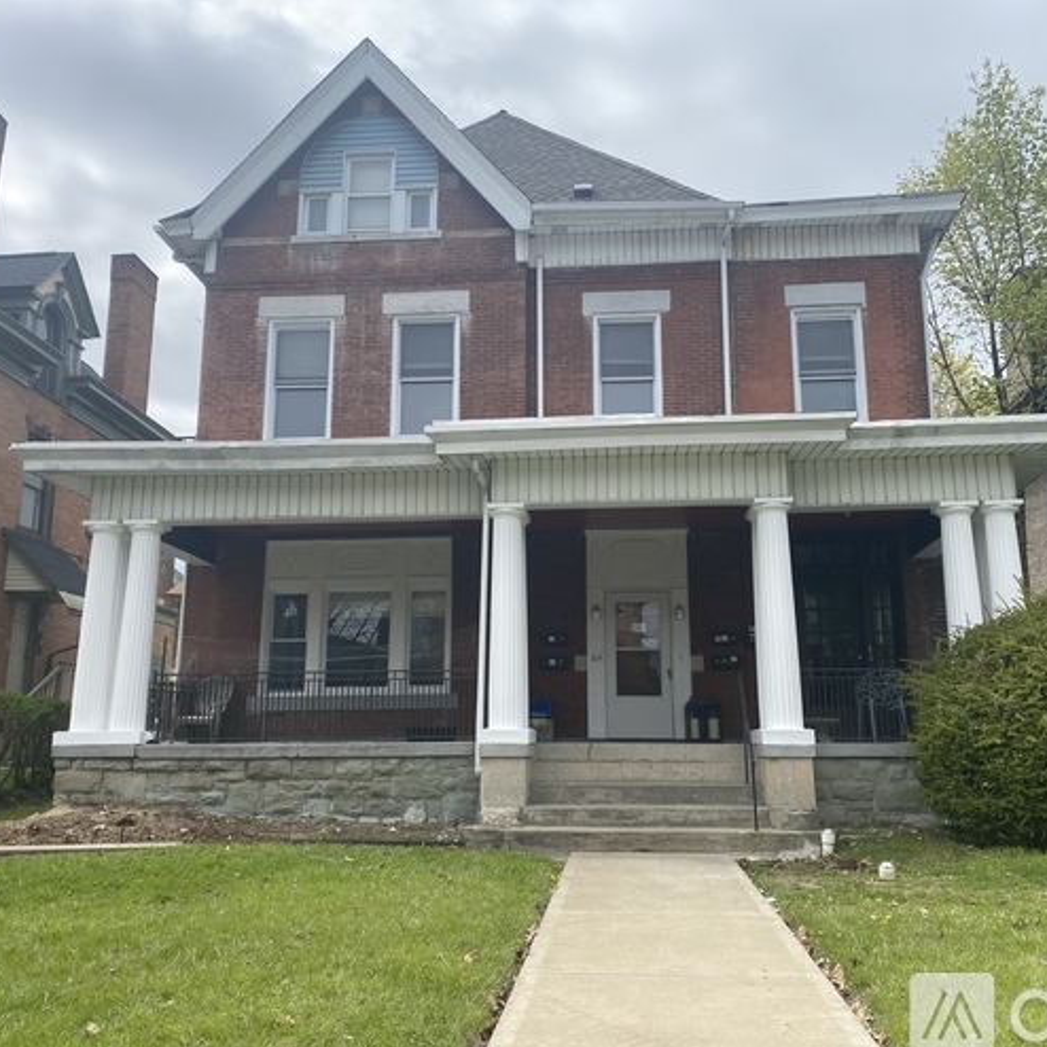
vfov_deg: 52.5
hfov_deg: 52.5
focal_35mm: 31
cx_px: 546
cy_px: 528
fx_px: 1061
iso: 32
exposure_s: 1/2577
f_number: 1.8
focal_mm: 4.25
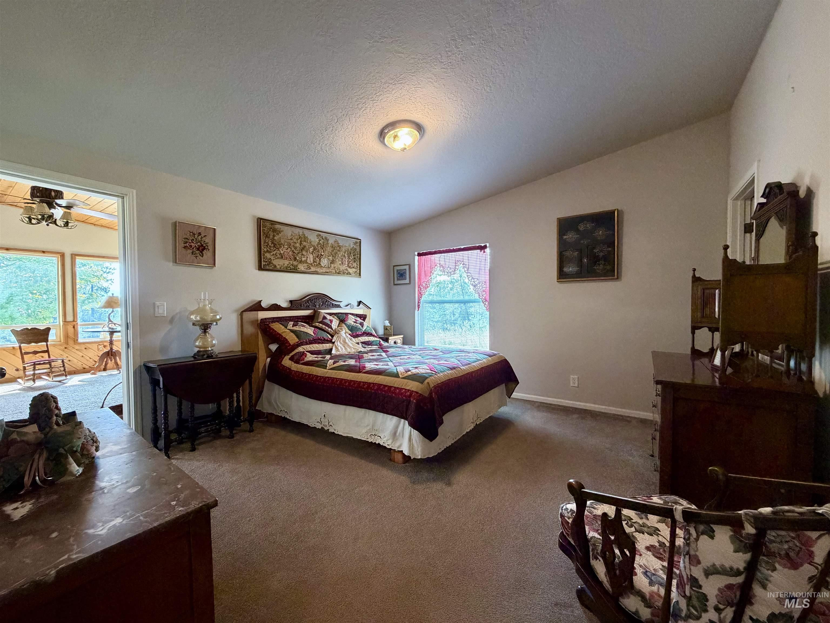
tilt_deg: -1.2
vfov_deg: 85.7
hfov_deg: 102.1
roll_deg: +0.3
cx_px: 415
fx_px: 336
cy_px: 312
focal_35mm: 14
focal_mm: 2.22
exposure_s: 1/60
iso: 400
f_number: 2.2
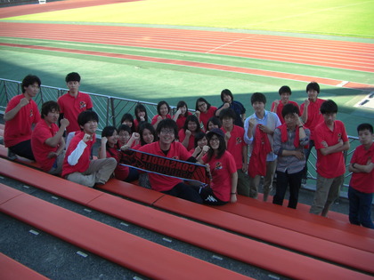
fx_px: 411
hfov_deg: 49.0
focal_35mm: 38
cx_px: 187
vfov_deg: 37.7
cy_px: 140
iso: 64
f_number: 3.4
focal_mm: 6.3
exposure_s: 1/80
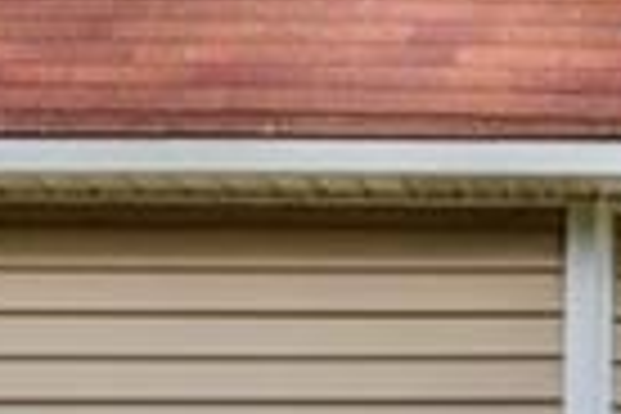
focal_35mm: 185
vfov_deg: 7.3
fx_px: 3191
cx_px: 904
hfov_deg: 10.7
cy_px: 565
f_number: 9
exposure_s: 1/100
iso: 100
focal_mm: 25
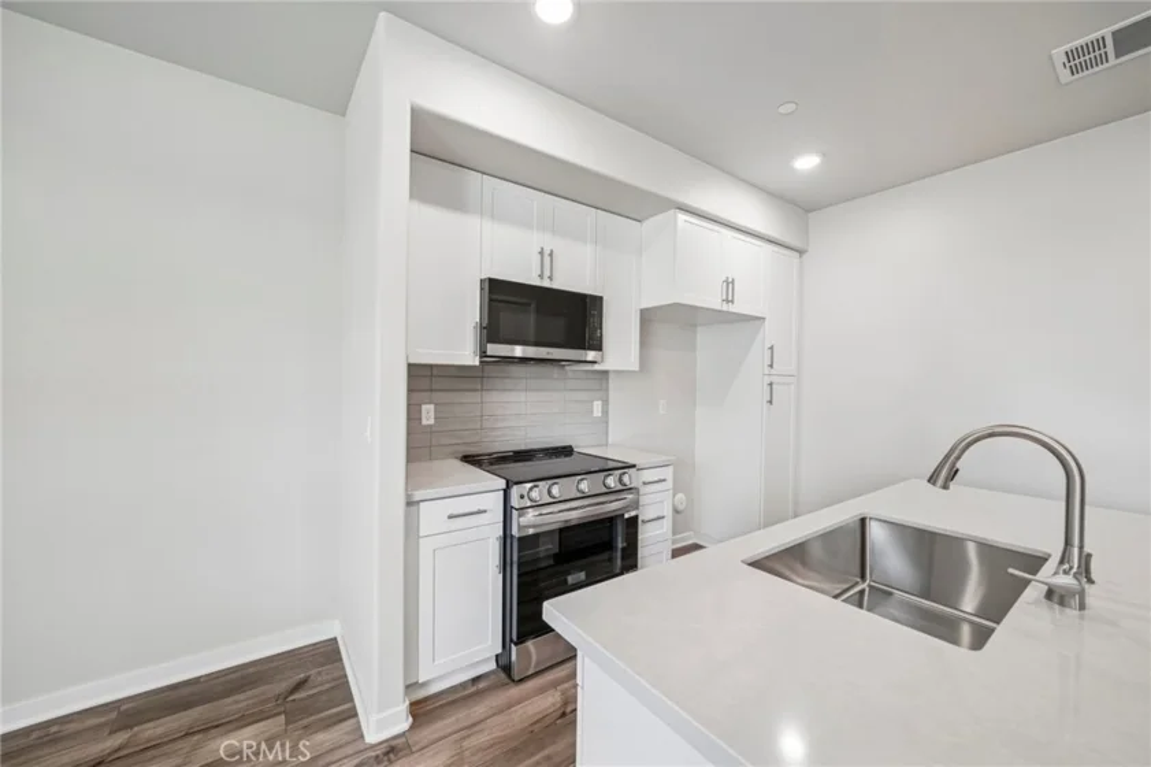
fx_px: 415
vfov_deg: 85.4
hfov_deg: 108.3
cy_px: 384
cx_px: 576
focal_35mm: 13
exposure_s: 1/25
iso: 400
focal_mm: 13
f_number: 7.1
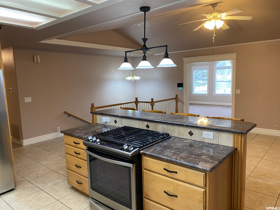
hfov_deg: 67.3
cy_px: 105
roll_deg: +2.1
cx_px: 140
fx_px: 210
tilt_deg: -9.1
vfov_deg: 53.1
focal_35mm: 26
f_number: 1.8
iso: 125
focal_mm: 4.25
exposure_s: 1/60
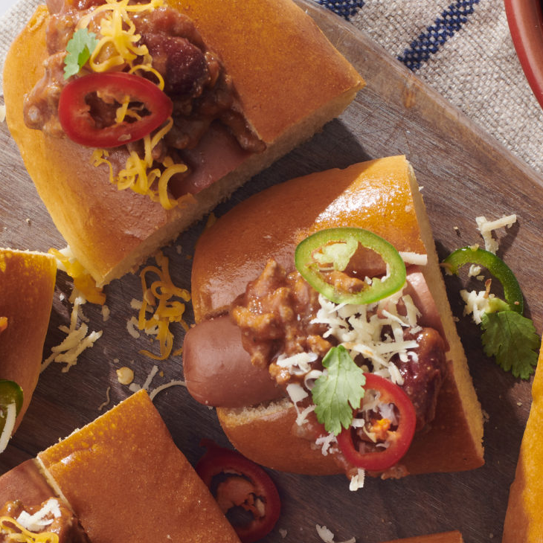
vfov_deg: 11.6
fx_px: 2644
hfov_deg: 11.7
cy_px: 511
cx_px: 332
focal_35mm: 149
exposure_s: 1/125
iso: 64
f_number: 11
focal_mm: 50
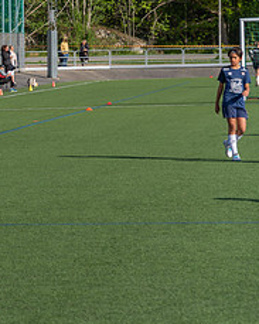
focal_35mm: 208
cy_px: 143
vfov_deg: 9.3
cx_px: -230
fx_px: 1994
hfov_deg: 7.2
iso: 100
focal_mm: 70
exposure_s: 1/640
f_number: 3.2
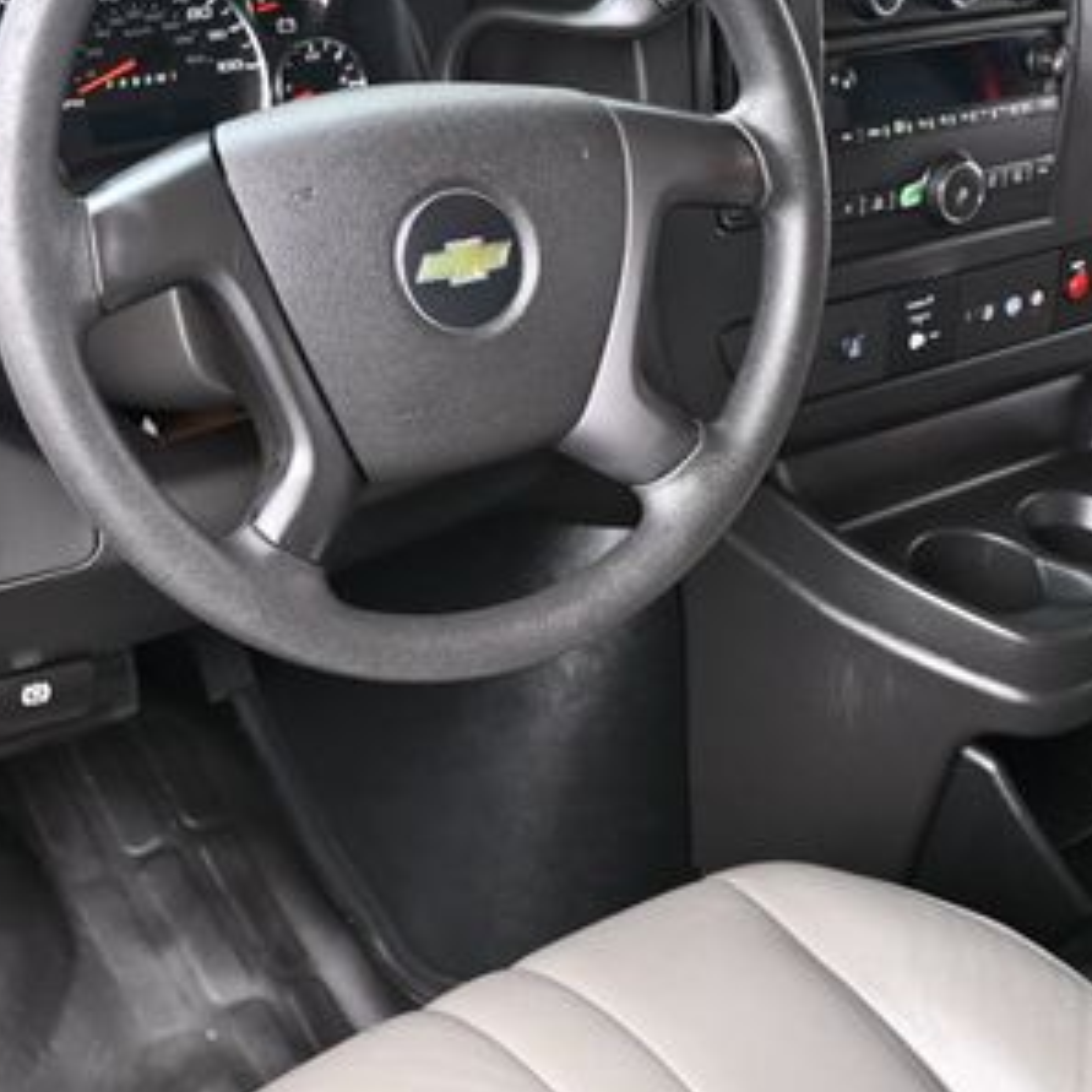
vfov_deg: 31.9
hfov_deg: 31.9
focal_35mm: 53
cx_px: 647
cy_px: 471
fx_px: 1908
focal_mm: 19.5
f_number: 3.8
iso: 720
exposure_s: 1/125
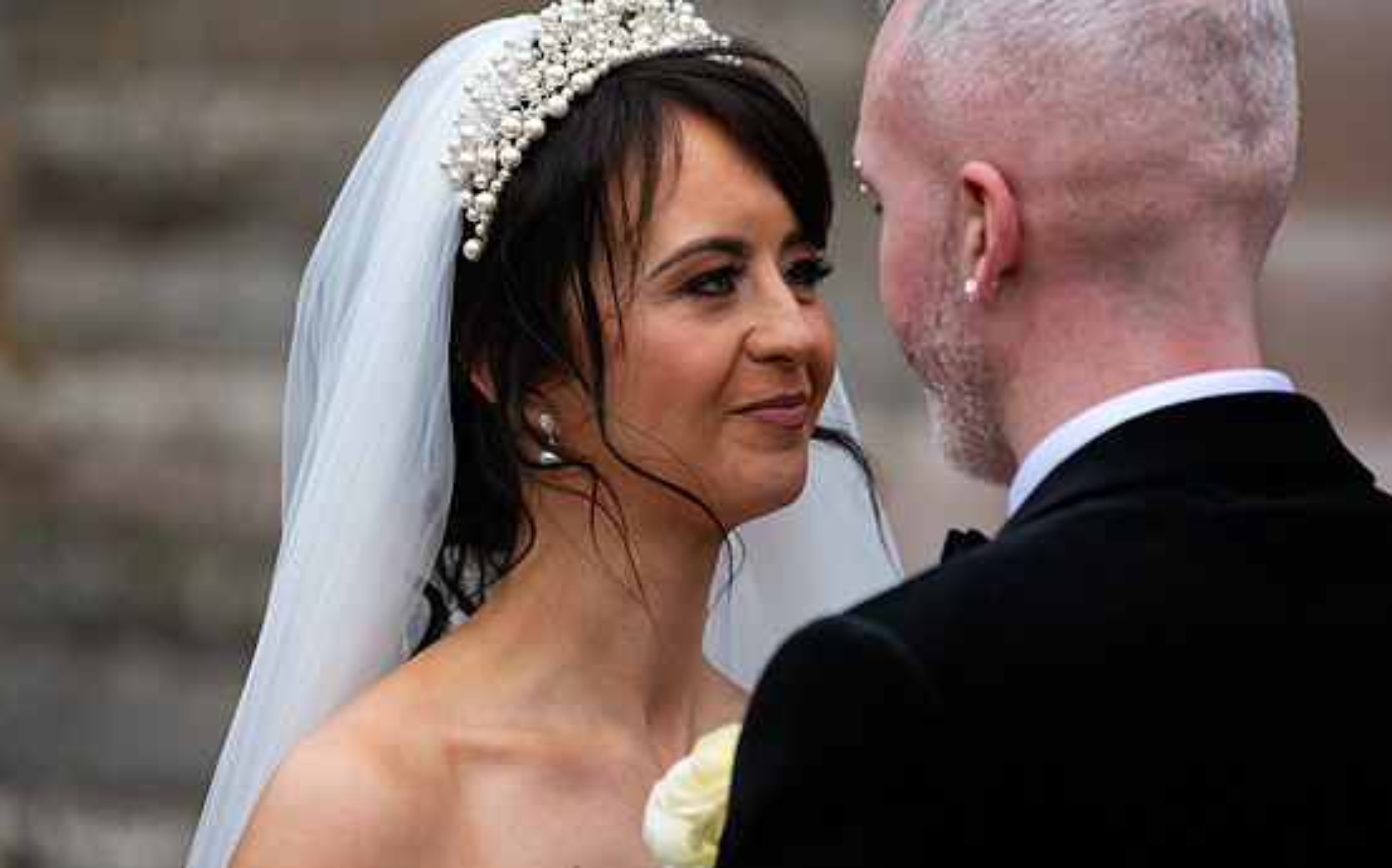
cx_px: 707
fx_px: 8114
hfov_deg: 9.8
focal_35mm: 214
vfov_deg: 6.1
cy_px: 426
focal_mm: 200
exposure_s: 1/160
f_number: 3.5
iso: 160
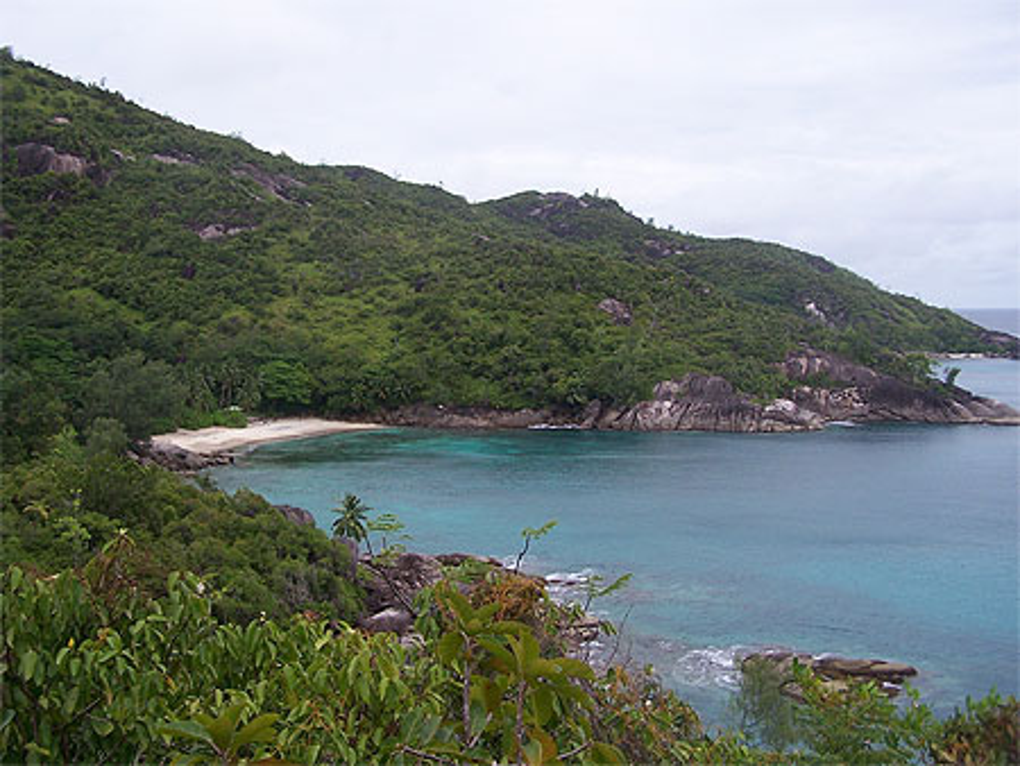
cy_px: 383
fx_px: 1179
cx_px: 510
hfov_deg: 46.8
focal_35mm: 40
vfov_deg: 36.0
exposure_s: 1/1000
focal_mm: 6.7
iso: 80
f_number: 2.8
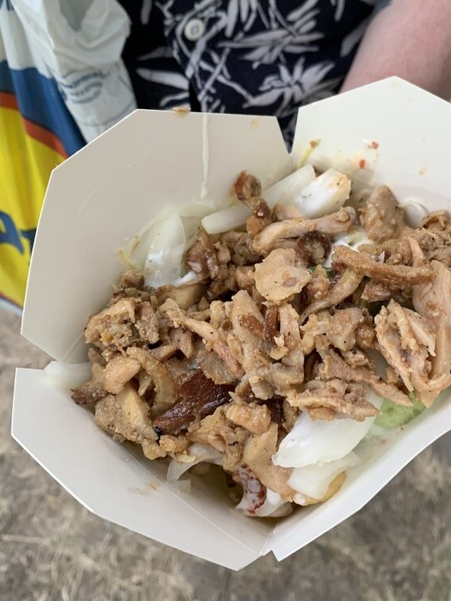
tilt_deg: -57.0
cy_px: 243
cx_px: 287
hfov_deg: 40.4
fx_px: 608
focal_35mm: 35
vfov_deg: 52.3
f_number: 1.8
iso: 100
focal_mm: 4.25
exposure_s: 1/60
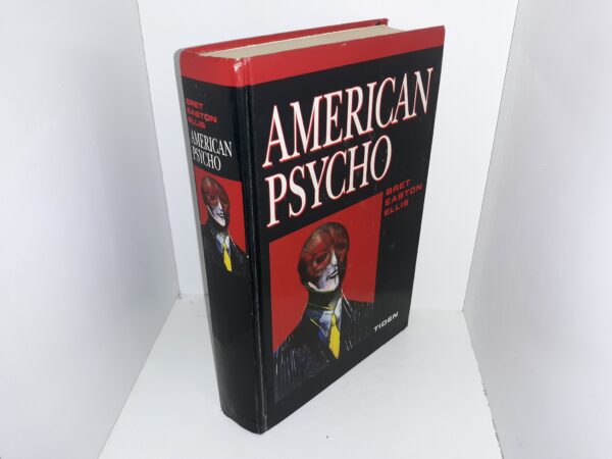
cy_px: 230
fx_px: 495
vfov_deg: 49.7
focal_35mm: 28
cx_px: 306
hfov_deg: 63.4
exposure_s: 1/120
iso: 64
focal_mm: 3.7
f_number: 1.7
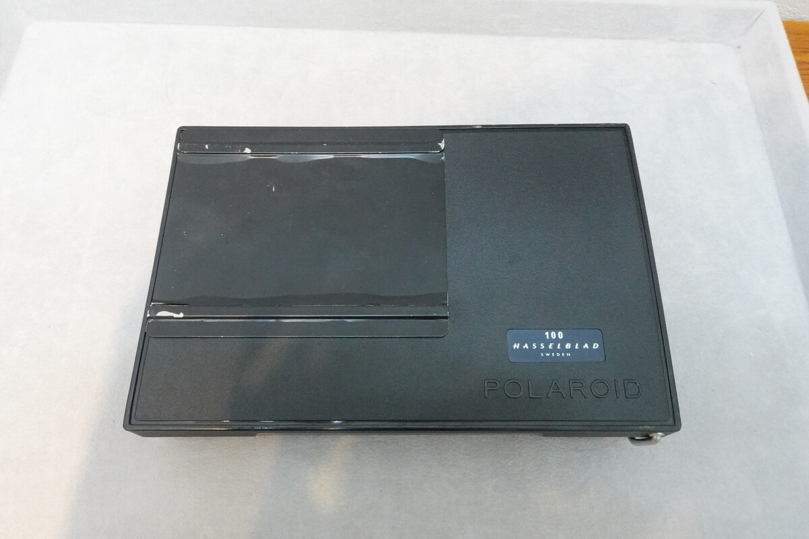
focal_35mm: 24
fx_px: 539
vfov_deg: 53.1
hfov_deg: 73.7
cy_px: 270
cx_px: 404
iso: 4000
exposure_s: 1/30
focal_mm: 8.8
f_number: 11
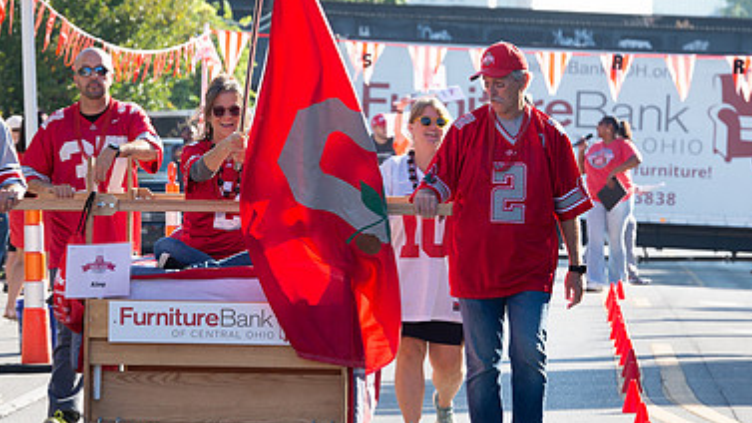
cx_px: 191
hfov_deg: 7.8
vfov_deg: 4.4
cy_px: 210
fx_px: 5523
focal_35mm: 277
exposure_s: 1/250
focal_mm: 155
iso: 200
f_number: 7.1
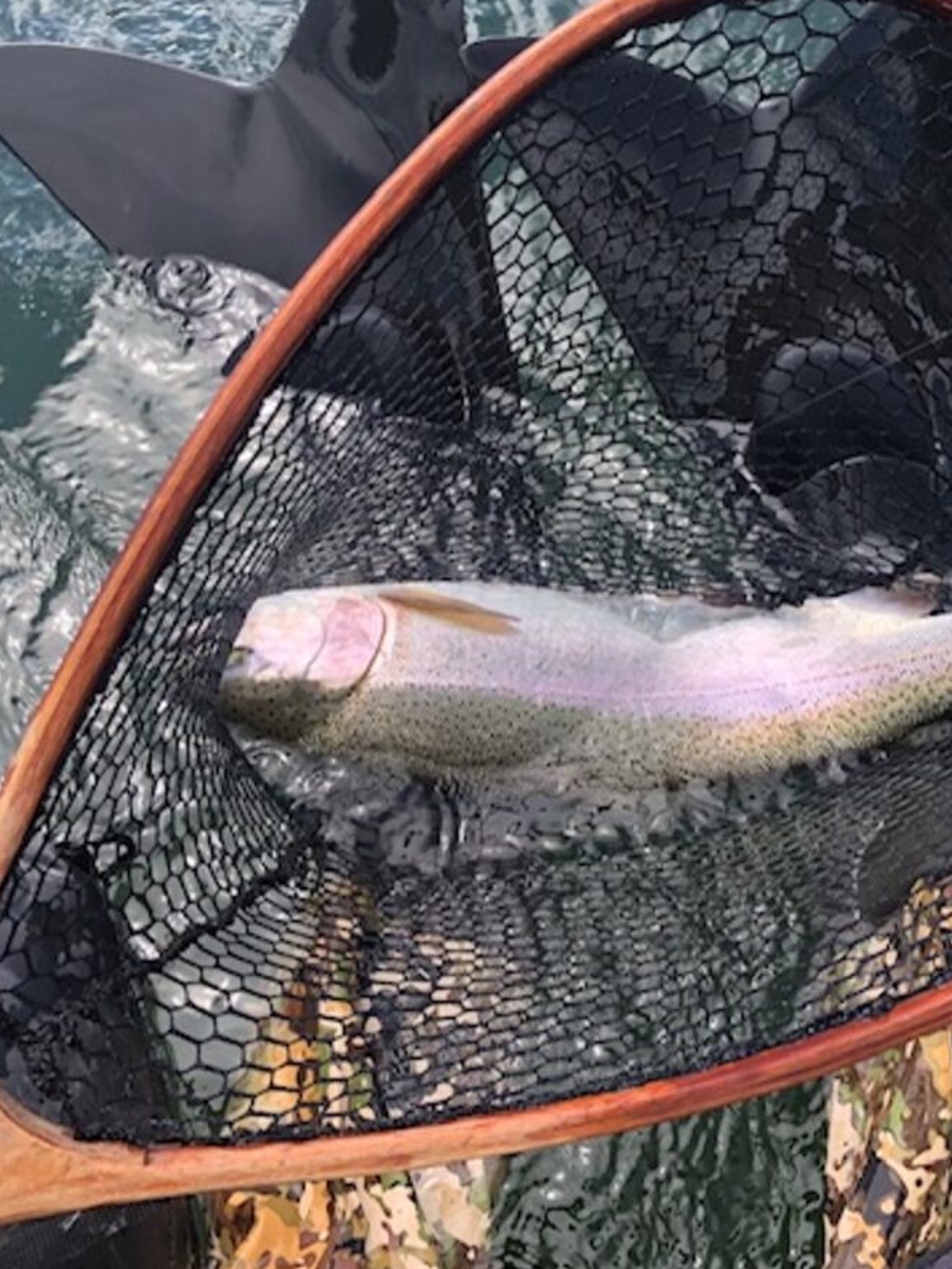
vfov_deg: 49.0
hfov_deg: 37.6
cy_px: 634
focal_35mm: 38
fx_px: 1393
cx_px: 553
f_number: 1.8
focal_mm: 3.99
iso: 20
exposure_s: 1/592
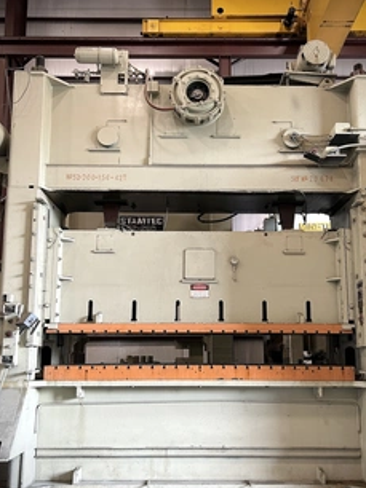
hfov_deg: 41.7
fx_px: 480
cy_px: 279
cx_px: 200
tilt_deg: +9.2
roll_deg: +1.5
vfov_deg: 53.8
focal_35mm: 34
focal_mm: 5.7
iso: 160
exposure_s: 1/60
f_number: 1.5
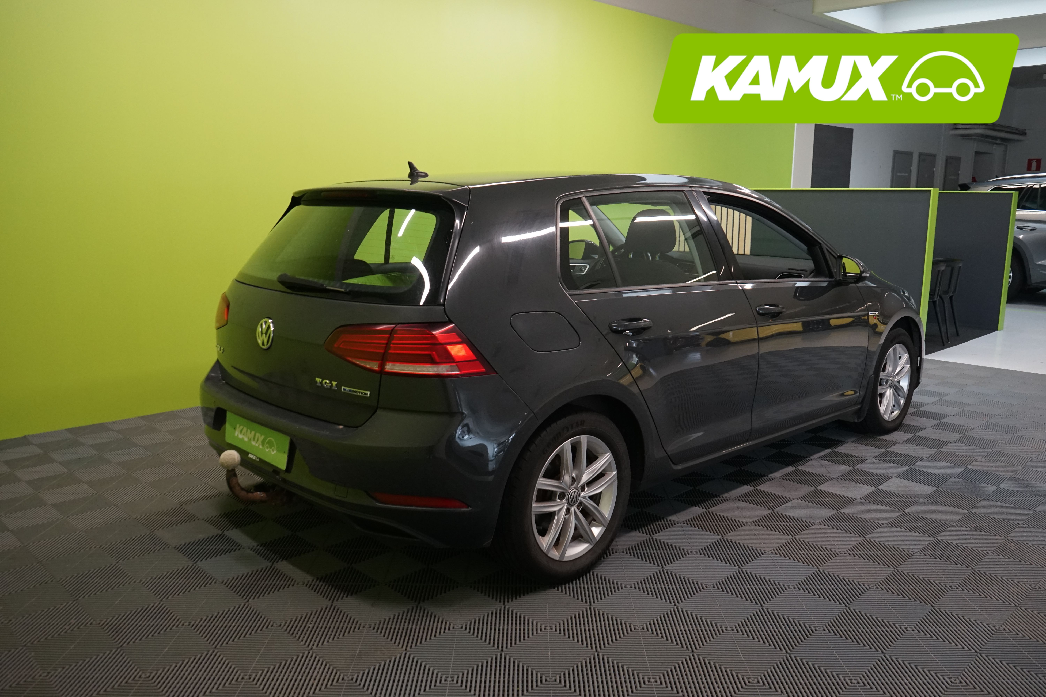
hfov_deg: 65.5
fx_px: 813
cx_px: 523
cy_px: 348
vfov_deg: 46.4
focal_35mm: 28
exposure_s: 1/30
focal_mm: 28
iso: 2000
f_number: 7.1
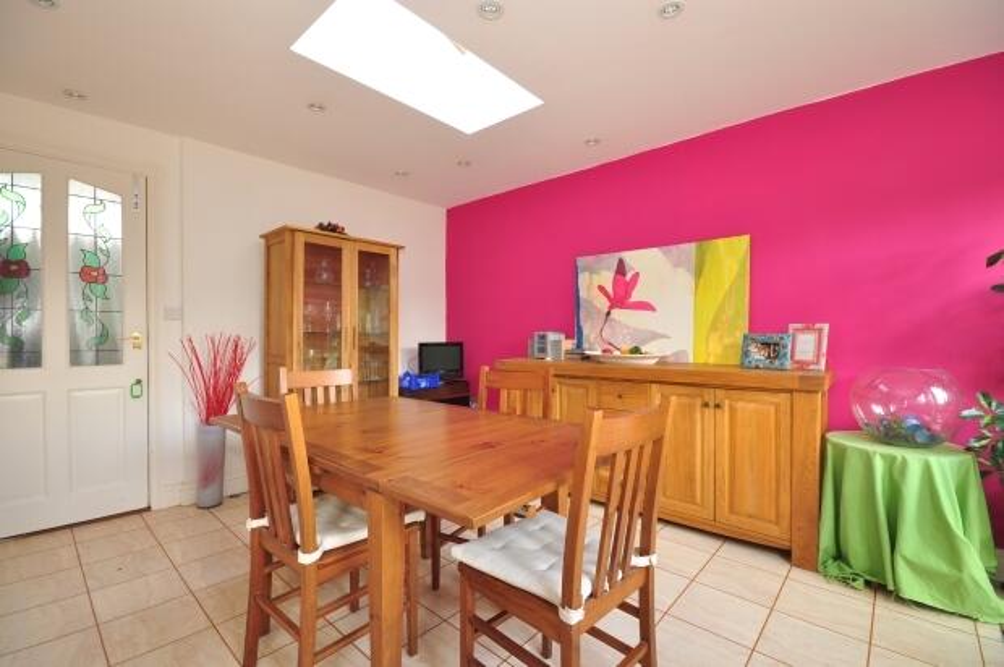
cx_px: 502
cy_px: 334
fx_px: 418
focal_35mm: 15
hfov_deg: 100.4
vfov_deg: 77.2
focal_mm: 10
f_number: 11
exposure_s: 1
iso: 200
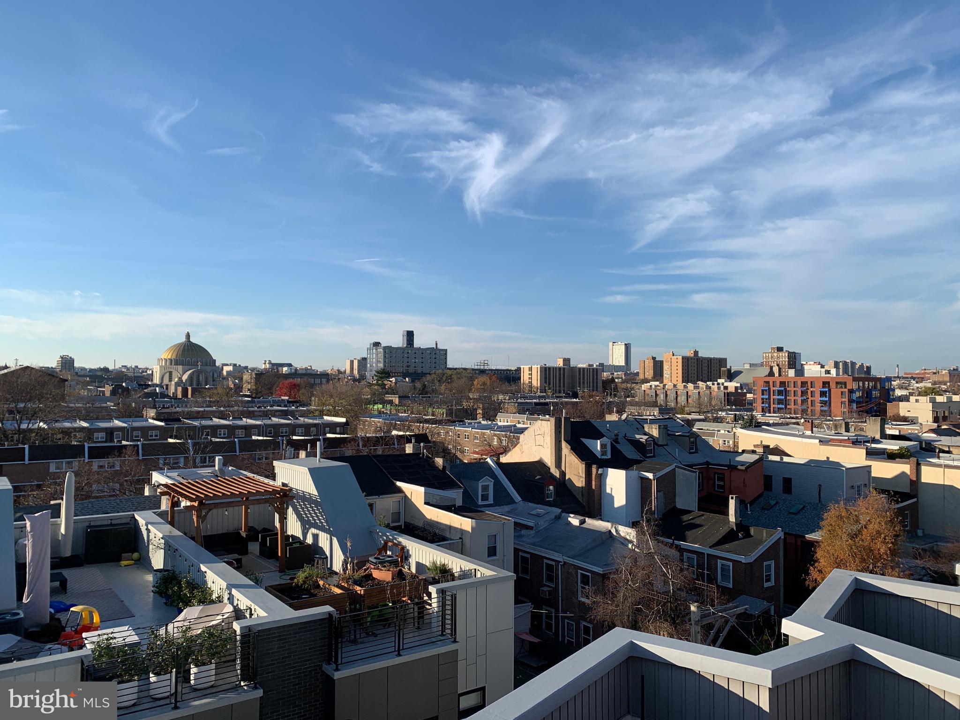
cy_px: 360
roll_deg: -0.3
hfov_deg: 67.3
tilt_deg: +2.2
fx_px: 721
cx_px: 480
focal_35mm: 26
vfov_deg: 53.1
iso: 25
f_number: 1.8
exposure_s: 1/2075
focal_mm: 4.25
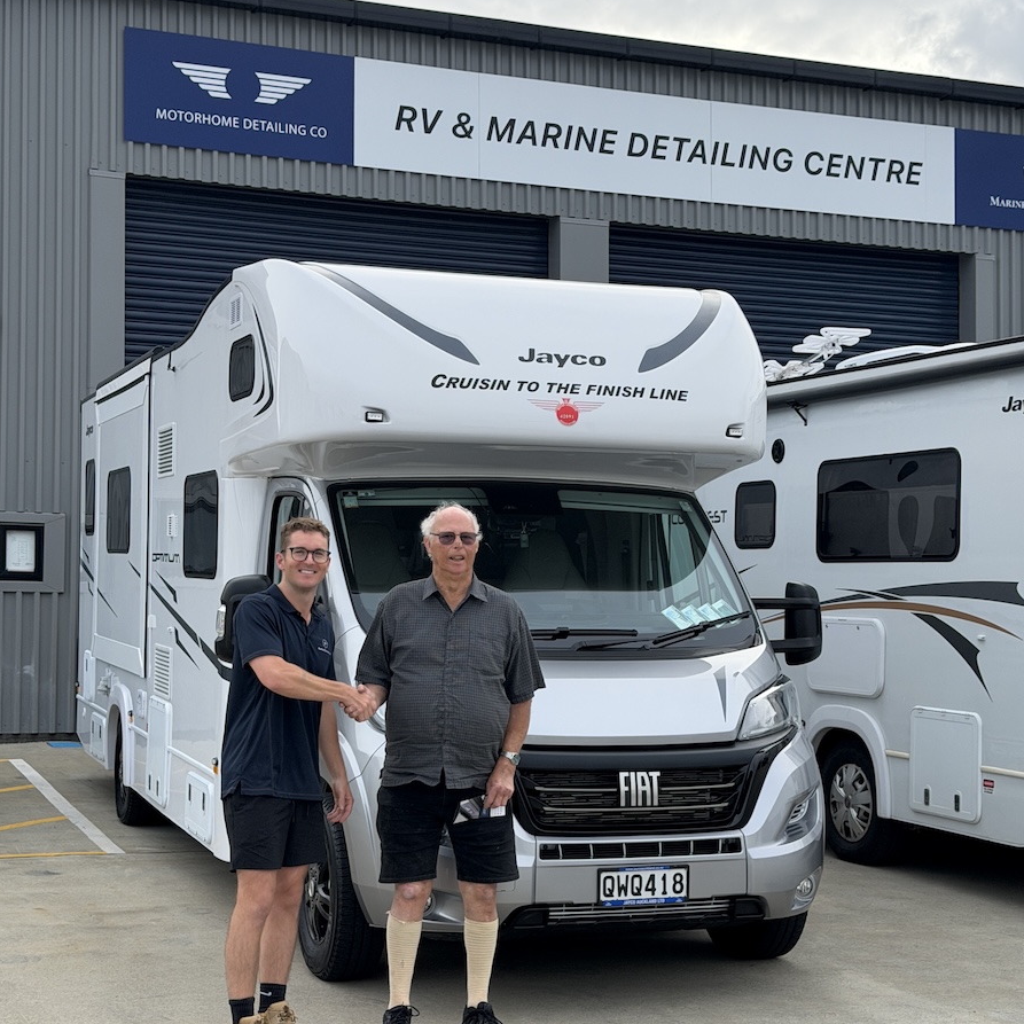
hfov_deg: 30.0
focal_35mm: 57
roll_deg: -1.0
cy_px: 574
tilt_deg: +3.0
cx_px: 513
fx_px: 1908
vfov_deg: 30.0
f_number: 1.78
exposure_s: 1/1575
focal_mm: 6.76
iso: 100
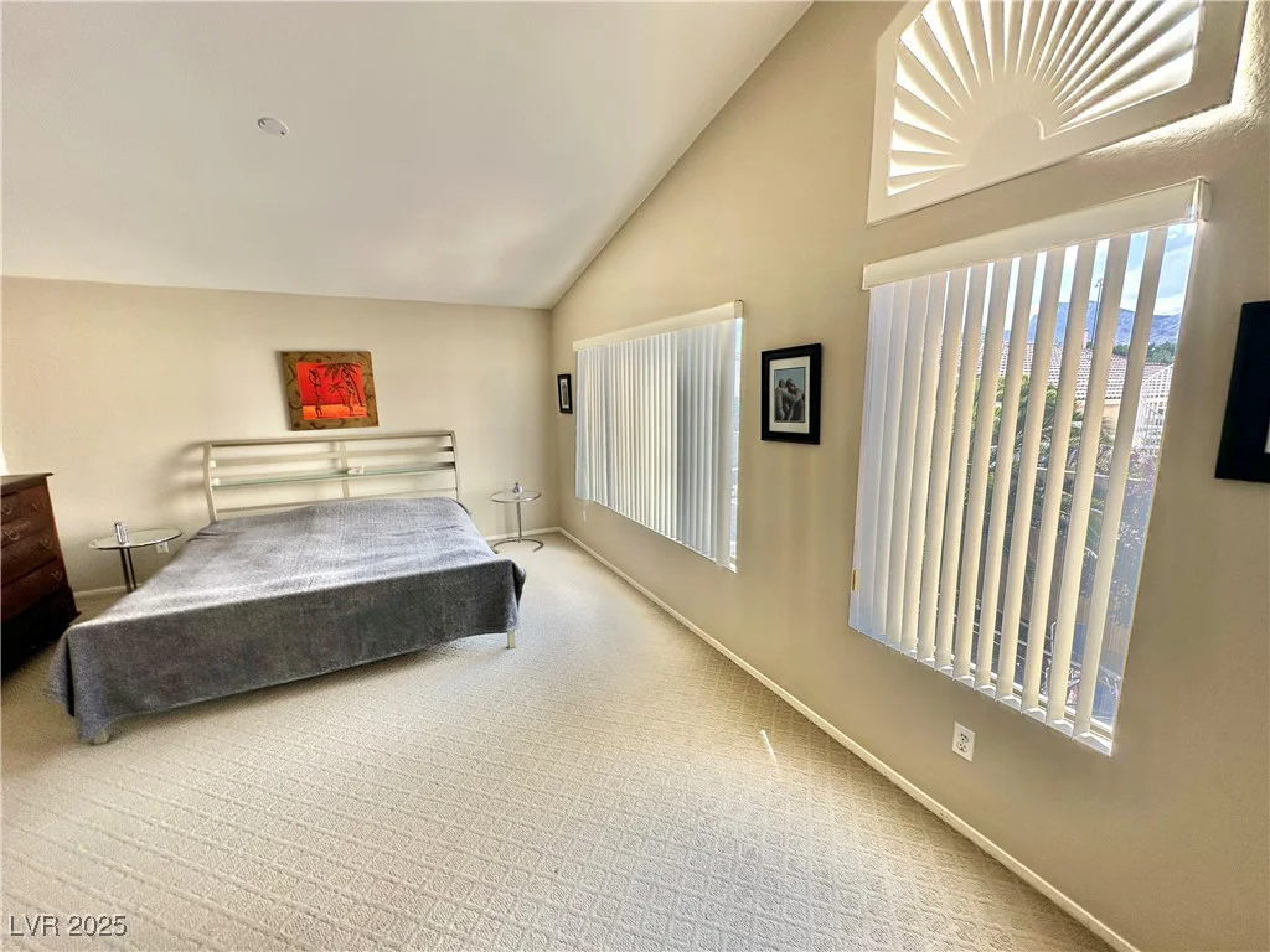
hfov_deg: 102.1
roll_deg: +0.7
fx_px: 514
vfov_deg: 85.7
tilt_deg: -8.9
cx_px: 635
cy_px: 476
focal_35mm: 14
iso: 40
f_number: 2.2
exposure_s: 1/212
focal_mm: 2.22
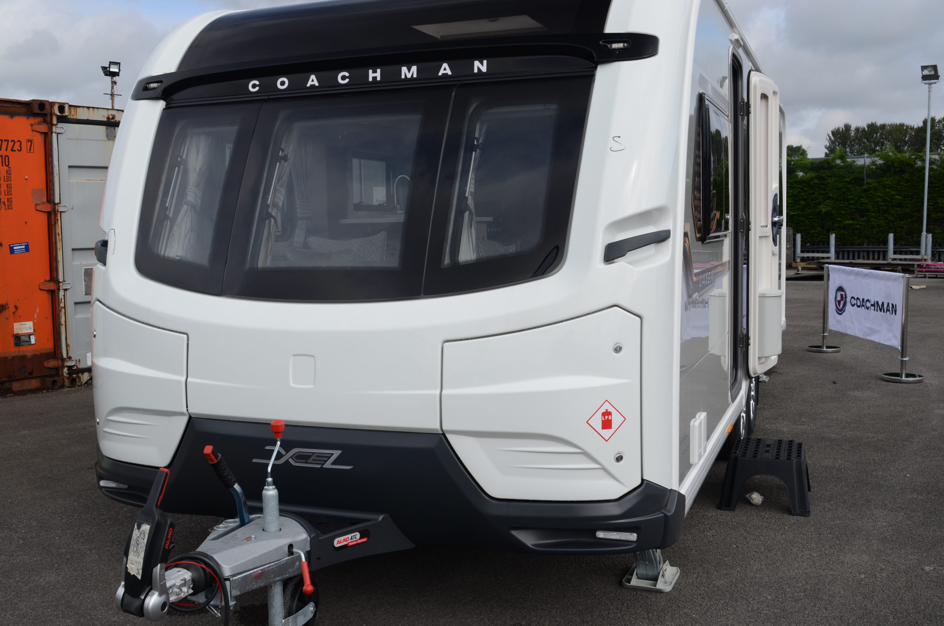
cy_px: 313
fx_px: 942
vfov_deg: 36.7
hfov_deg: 53.2
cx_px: 472
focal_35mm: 36
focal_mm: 24
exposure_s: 1/125
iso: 100
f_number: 6.3
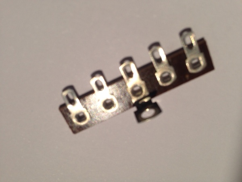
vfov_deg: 42.9
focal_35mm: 33
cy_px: 91
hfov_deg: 55.4
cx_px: 121
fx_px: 231
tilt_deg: -64.5
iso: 50
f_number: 2.4
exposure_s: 1/3390
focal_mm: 4.12
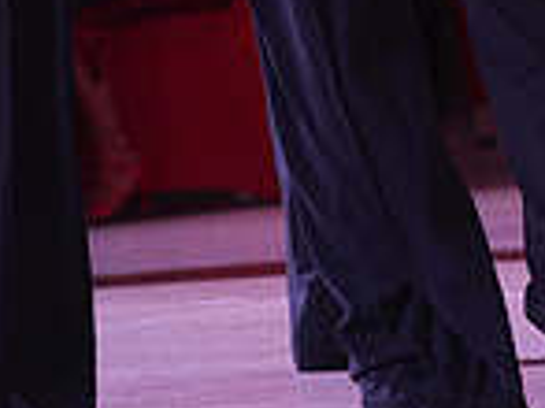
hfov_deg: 3.4
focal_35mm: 586
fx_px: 9219
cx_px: -120
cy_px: -430
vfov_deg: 2.5
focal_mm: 154
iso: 1600
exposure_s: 1/200
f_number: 5
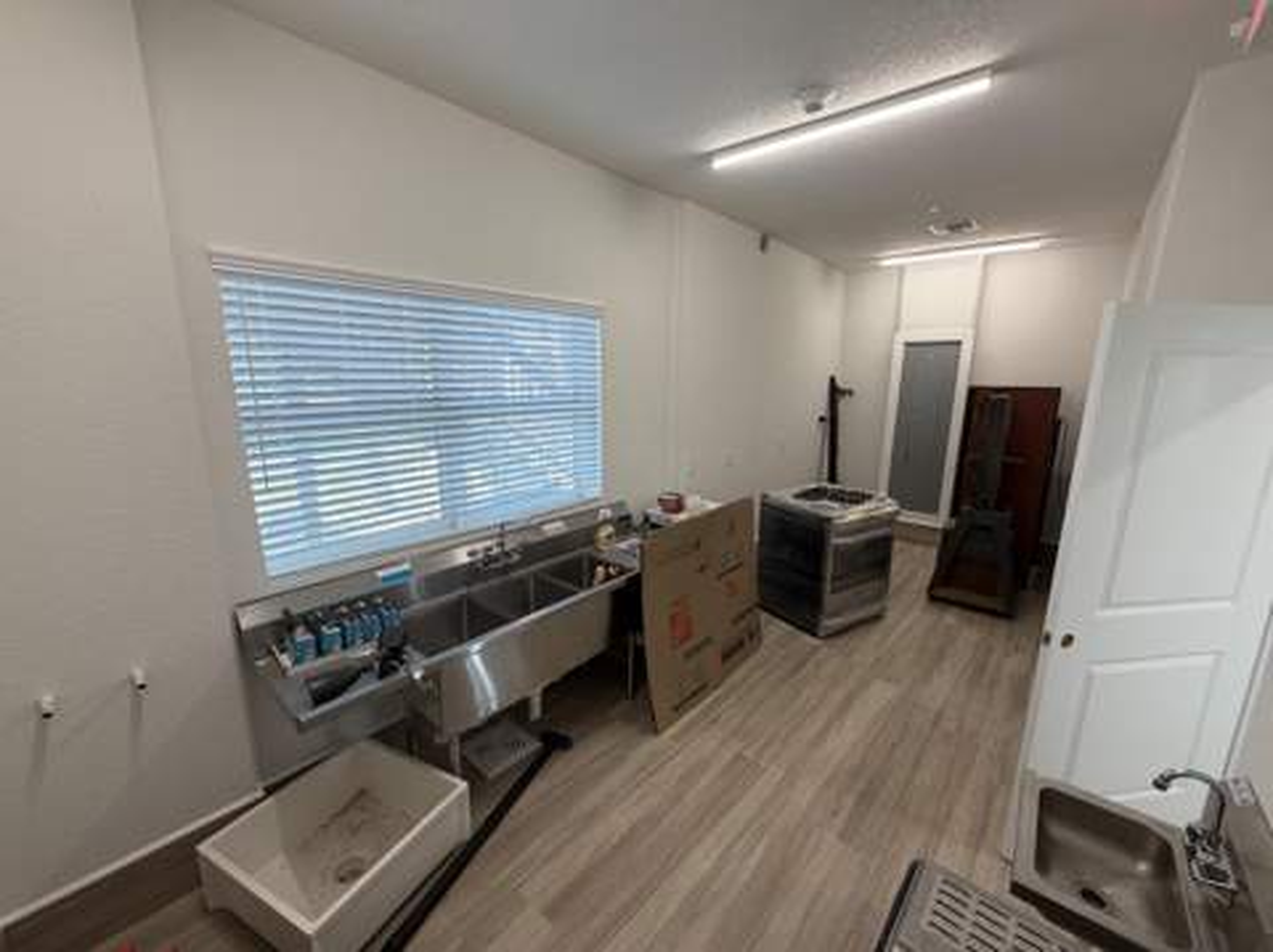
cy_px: 476
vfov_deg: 85.6
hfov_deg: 102.1
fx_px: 514
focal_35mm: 14
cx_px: 636
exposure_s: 1/120
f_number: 2.2
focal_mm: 2.22
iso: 160
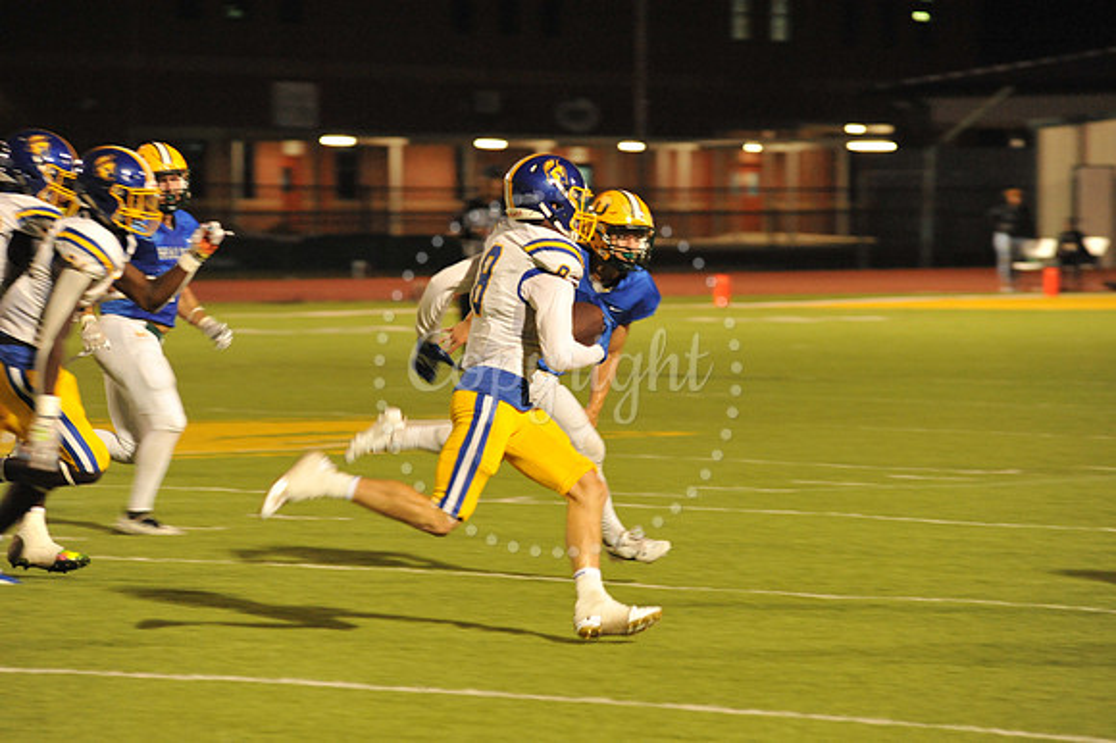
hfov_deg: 10.3
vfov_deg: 6.9
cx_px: 558
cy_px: 372
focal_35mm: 200
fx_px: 6196
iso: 5000
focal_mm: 200
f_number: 5.6
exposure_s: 1/200
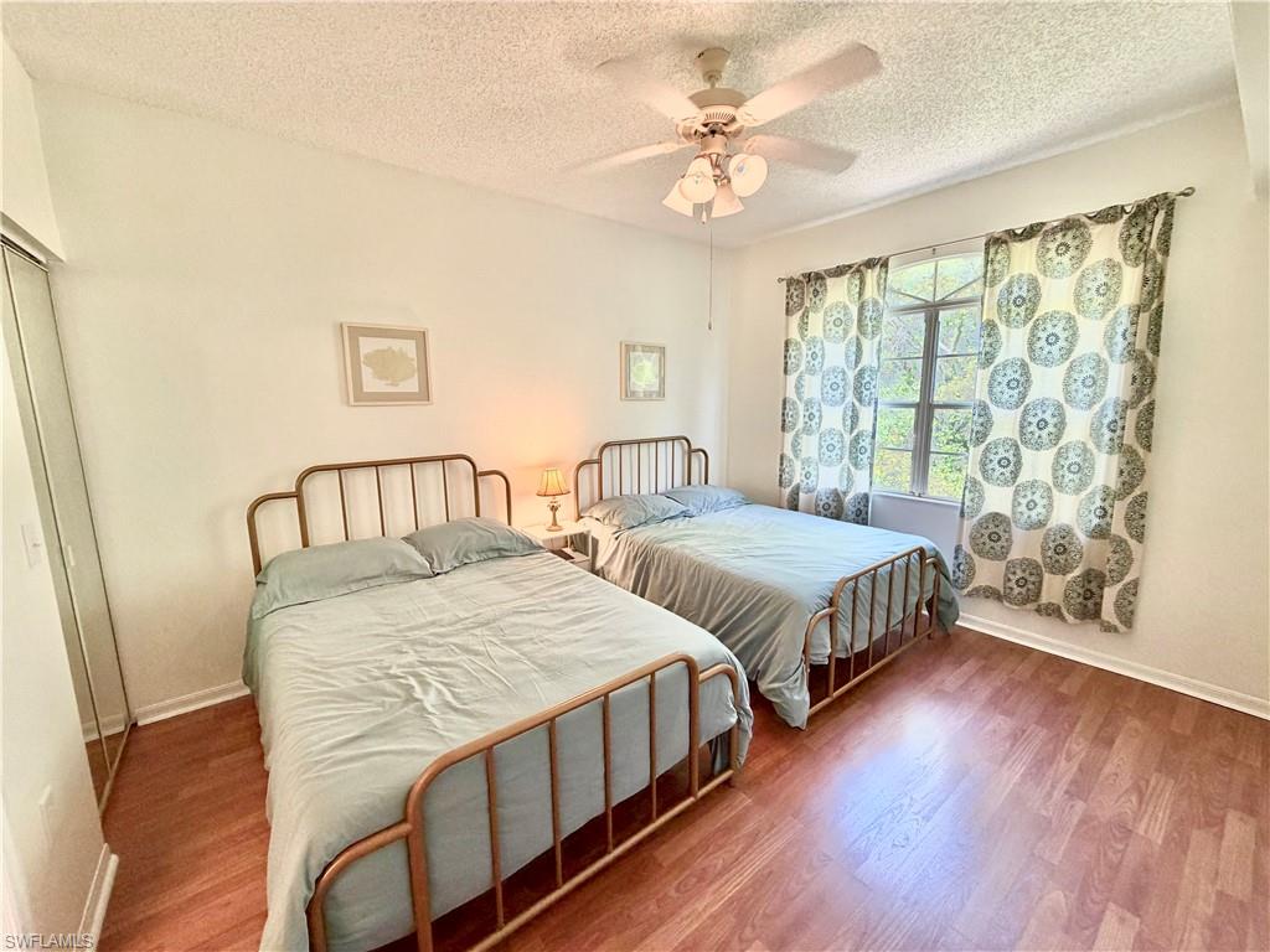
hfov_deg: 102.1
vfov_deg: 85.7
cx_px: 635
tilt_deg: -9.9
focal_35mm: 14
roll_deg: +1.0
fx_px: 514
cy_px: 476
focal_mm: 2.22
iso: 200
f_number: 2.2
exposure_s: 1/60
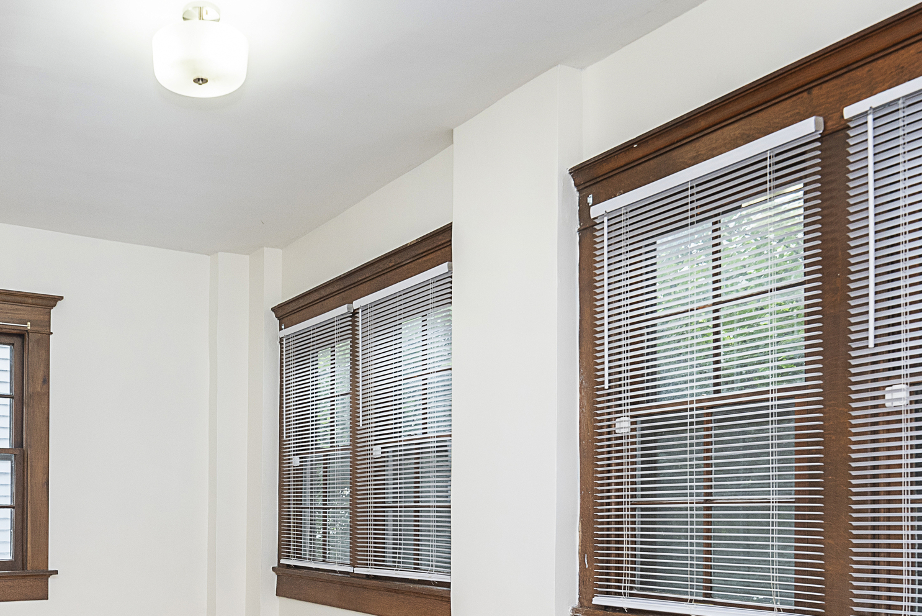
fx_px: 794
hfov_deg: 57.3
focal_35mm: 31
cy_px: 489
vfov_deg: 40.7
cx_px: 231
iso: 320
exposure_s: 1/100
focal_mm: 15
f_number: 5.6
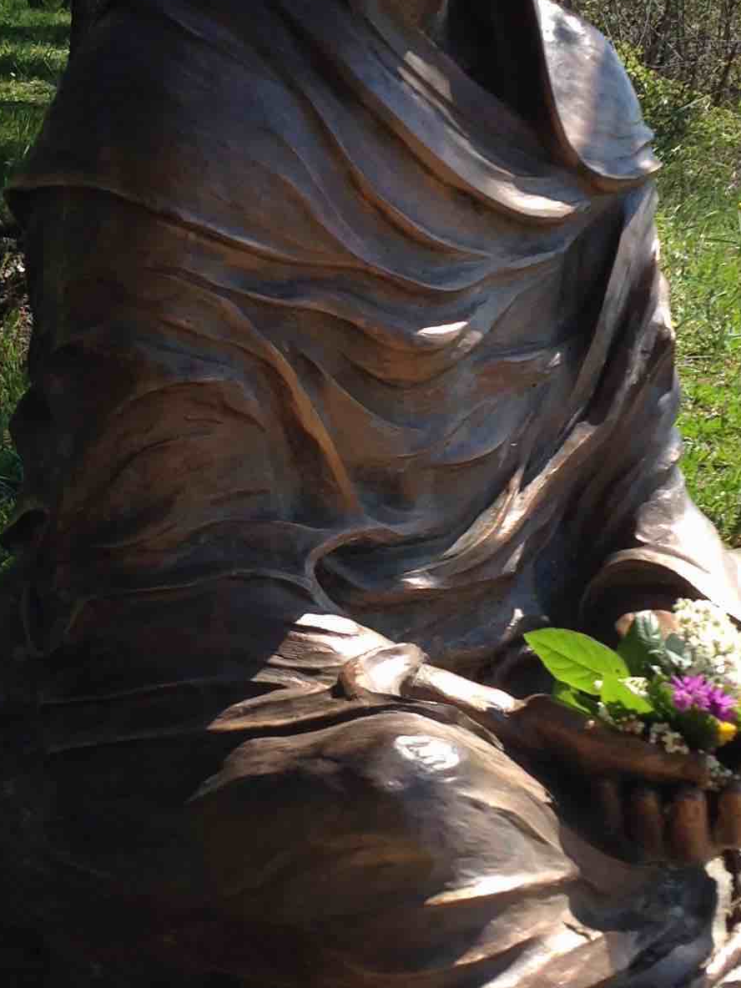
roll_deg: +1.3
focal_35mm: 91
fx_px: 2597
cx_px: 357
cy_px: 414
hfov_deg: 16.2
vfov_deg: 21.5
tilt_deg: -9.0
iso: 50
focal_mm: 4.12
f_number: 2.4
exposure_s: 1/951
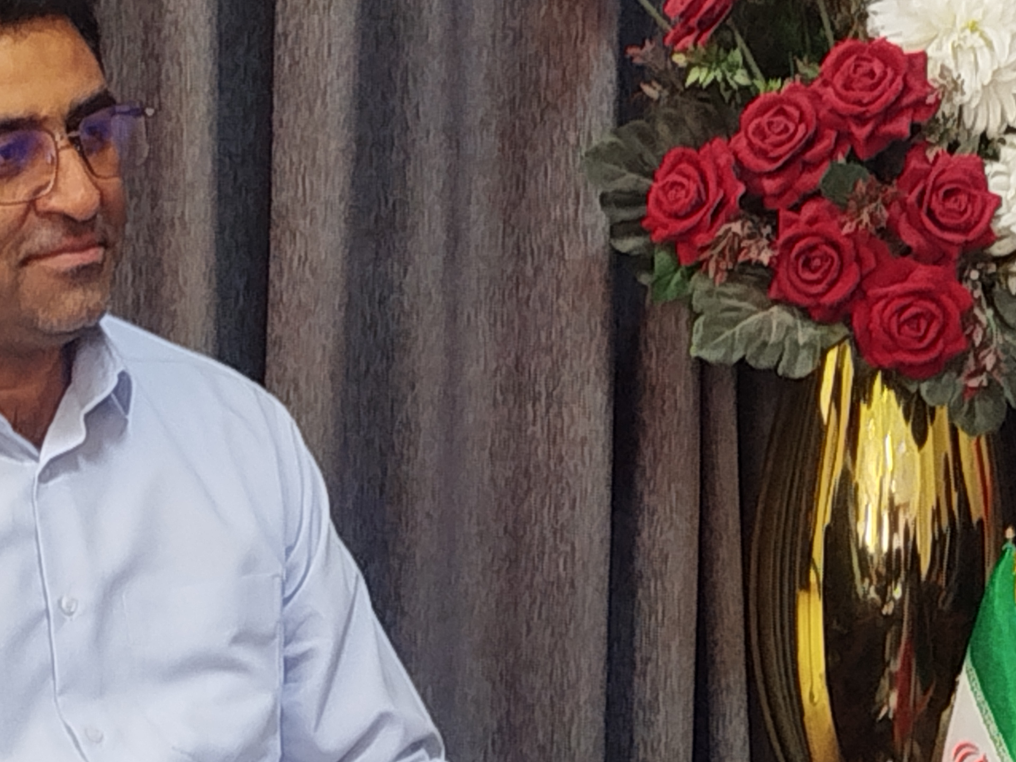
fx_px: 4403
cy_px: 473
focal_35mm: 150
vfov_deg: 9.9
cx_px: 296
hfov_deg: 13.1
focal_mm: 5.31
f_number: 1.7
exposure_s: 1/33
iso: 160
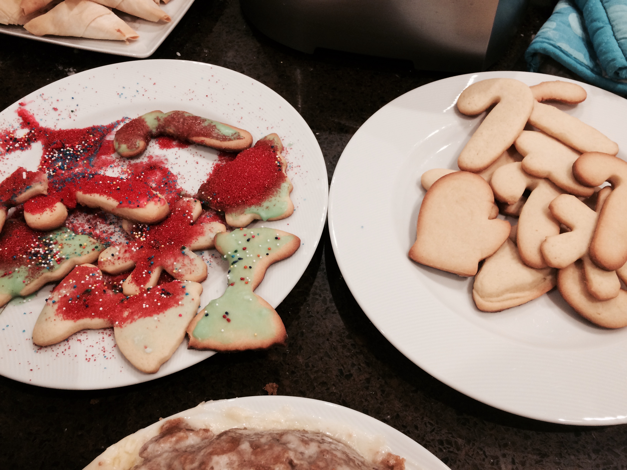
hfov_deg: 61.7
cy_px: 235
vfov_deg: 48.2
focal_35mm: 29
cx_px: 314
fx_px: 525
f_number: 2.2
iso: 125
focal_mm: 4.15
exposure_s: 1/30
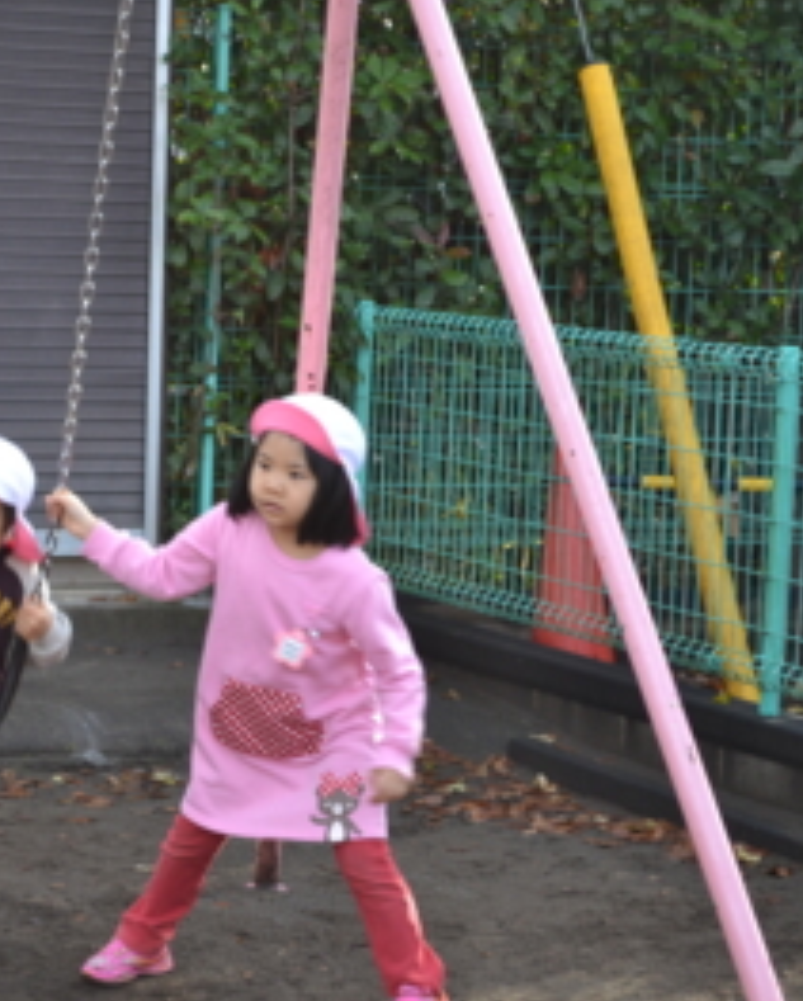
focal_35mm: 118
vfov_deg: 16.3
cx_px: 114
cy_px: 497
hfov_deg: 13.0
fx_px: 3491
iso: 280
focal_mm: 55
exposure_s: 1/125
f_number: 5.6
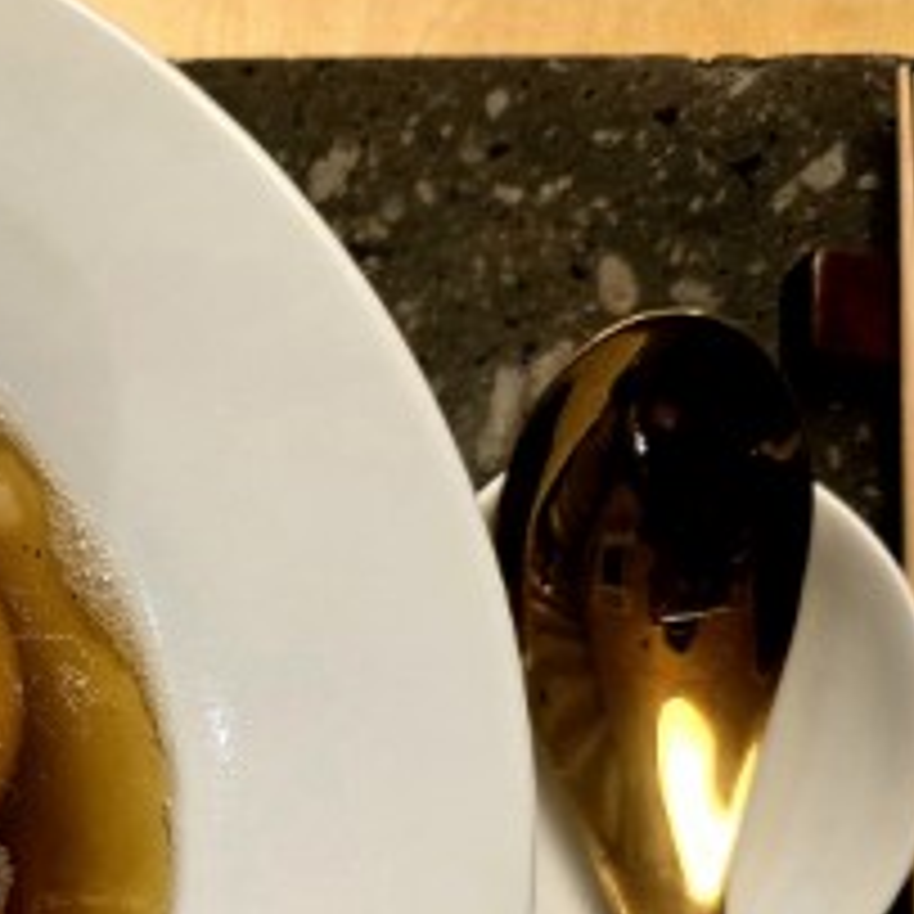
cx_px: -144
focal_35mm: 64
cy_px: 851
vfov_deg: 25.9
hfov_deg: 24.7
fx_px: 1912
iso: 400
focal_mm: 6.3
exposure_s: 1/101
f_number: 1.7
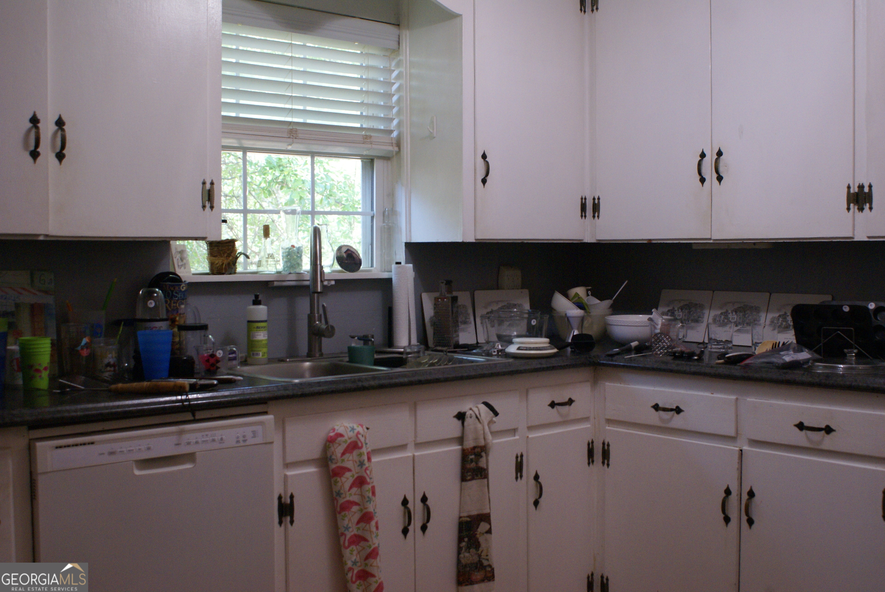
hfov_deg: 49.5
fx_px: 960
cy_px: 296
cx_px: 442
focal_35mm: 39
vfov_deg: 34.3
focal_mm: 26
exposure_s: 1/30
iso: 400
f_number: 4.5
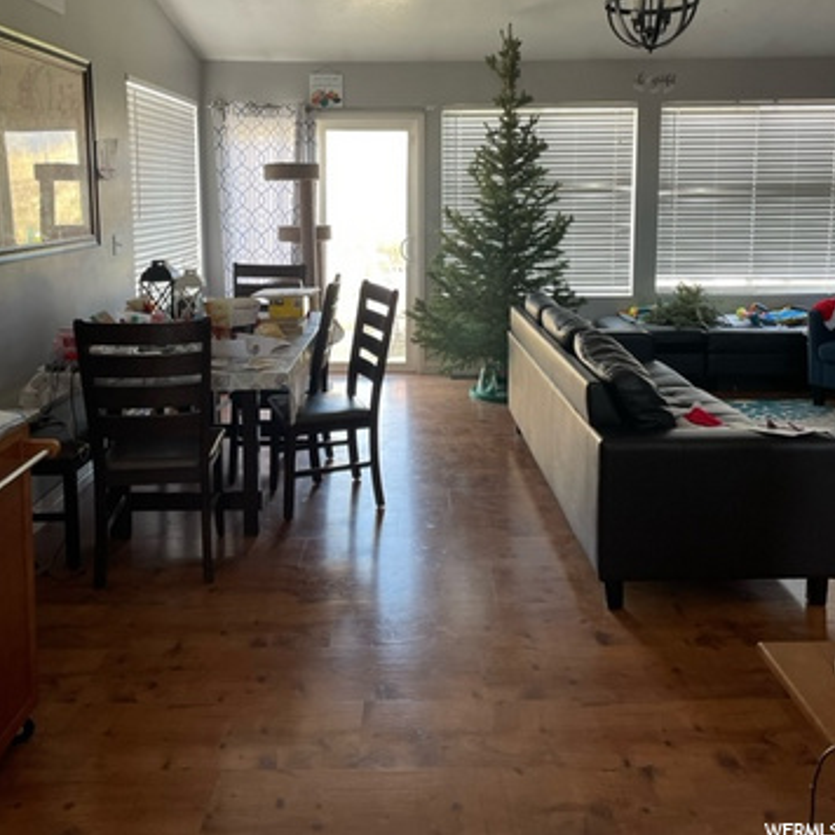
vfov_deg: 51.5
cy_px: 277
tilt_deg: -5.5
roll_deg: +0.9
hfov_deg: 52.5
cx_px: 418
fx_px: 846
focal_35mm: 31
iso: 125
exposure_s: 1/121
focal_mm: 4.2
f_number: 1.6
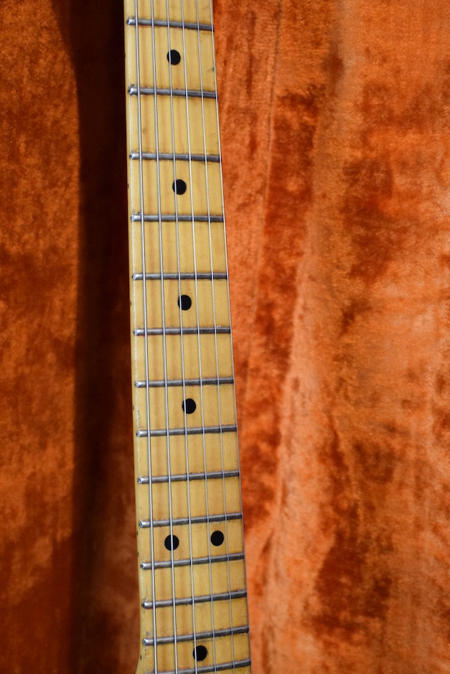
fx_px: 1256
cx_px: 169
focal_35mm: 67
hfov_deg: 20.3
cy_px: 379
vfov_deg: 30.0
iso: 2500
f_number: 4.2
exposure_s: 1/60
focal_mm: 28
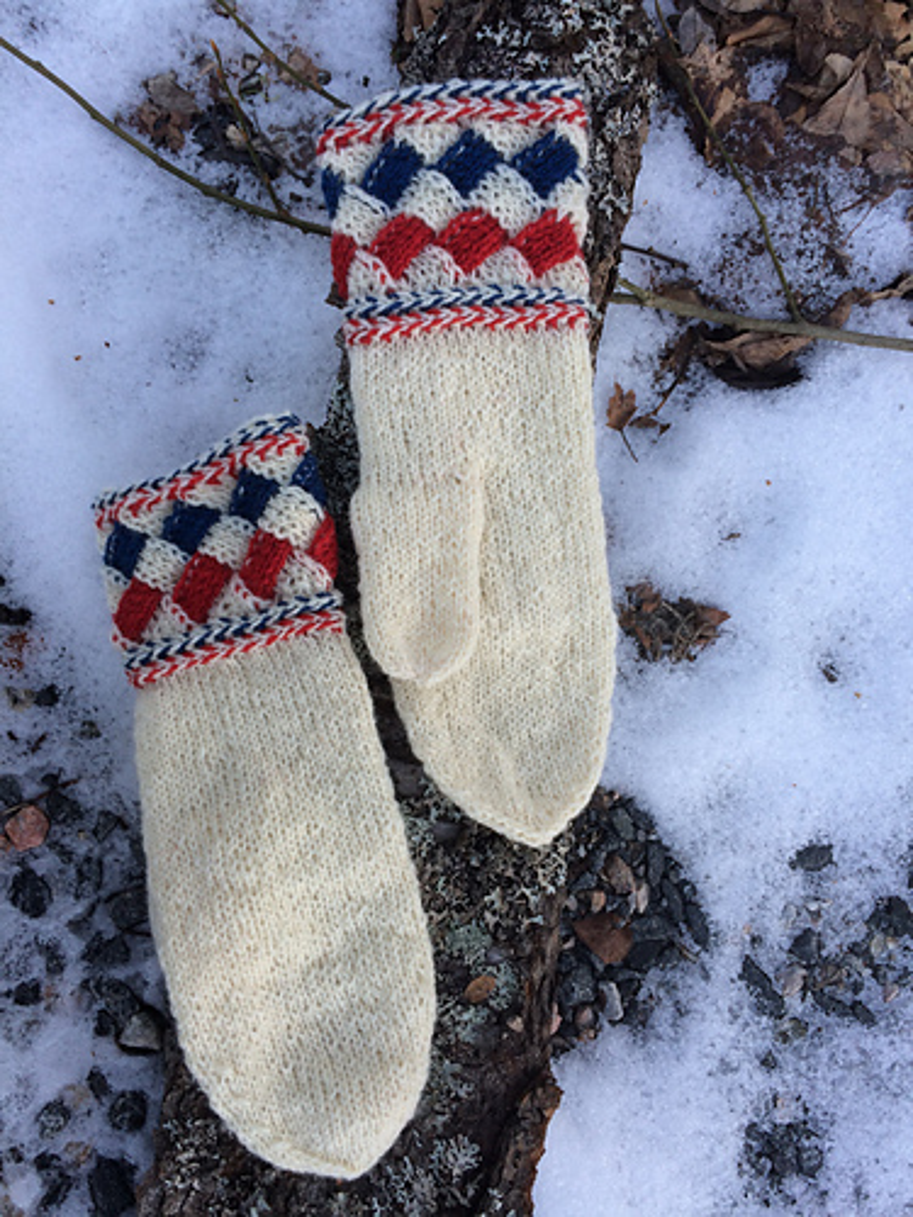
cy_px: 608
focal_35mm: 29
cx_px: 456
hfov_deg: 48.2
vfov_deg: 61.7
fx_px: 1020
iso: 32
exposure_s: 1/50
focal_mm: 4.15
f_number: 2.2
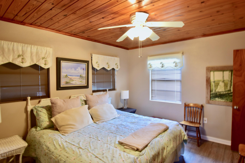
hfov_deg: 85.4
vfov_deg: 63.2
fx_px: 133
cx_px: 122
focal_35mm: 20
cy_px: 82
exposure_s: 2.5
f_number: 13
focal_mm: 13
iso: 100
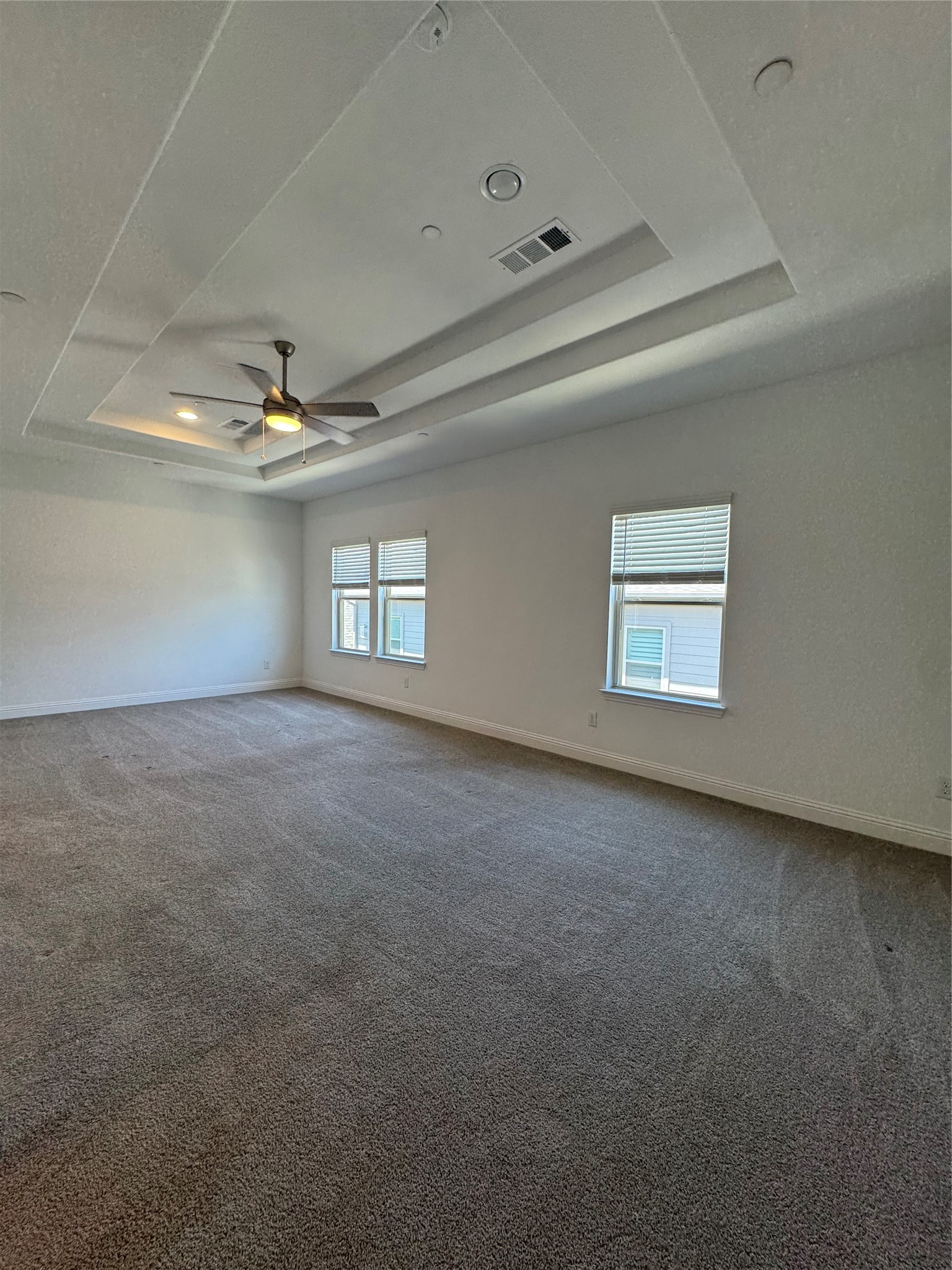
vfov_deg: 102.1
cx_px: 476
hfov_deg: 85.7
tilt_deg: -4.5
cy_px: 635
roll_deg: -1.6
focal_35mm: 14
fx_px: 513
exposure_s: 1/120
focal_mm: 2.22
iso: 160
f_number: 2.2
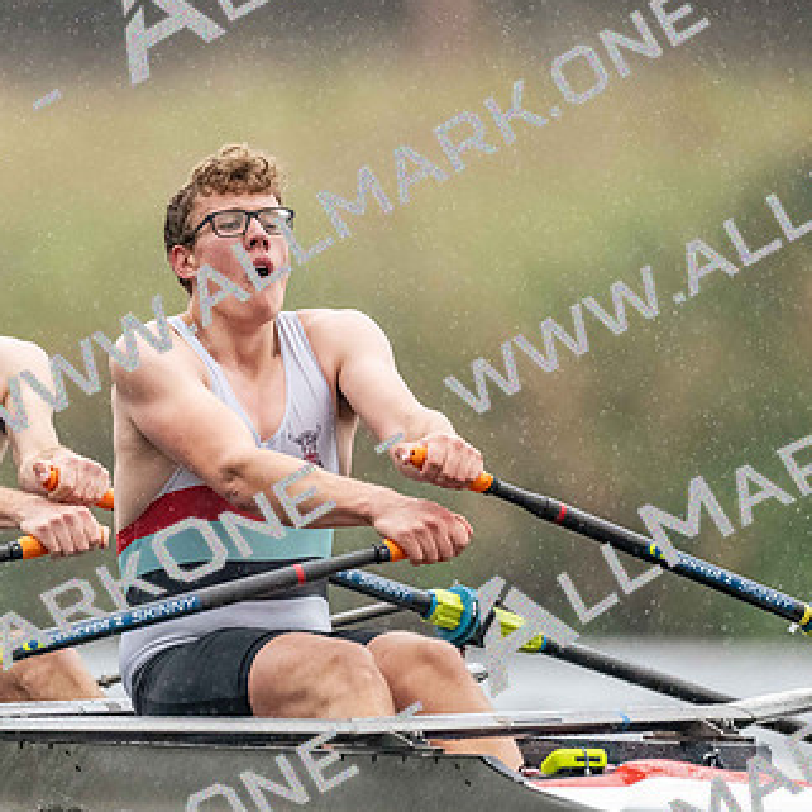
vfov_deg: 1.9
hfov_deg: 1.9
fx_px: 24442
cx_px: 261
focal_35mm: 921
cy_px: 457
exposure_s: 1/2500
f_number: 4
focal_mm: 600
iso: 5600
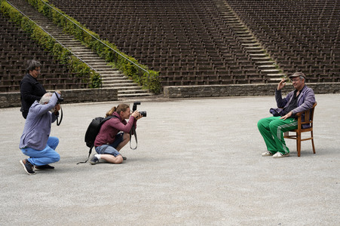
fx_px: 613
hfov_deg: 31.0
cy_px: 113
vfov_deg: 20.9
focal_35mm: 65
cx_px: 170
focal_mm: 65
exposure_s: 1/125
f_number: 8
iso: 64
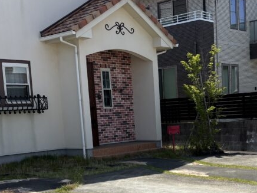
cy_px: 172
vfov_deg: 23.4
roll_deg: +3.0
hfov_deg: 31.4
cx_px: 172
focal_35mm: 61
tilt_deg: -8.0
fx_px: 453
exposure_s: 1/3205
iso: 50
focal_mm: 5.96
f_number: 1.6
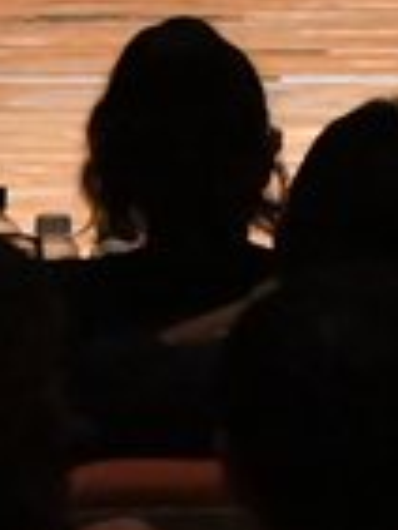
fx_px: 17496
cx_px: 1023
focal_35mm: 1143
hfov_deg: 1.3
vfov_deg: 1.7
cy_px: -429
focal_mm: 145
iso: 12800
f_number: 5.6
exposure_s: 1/400
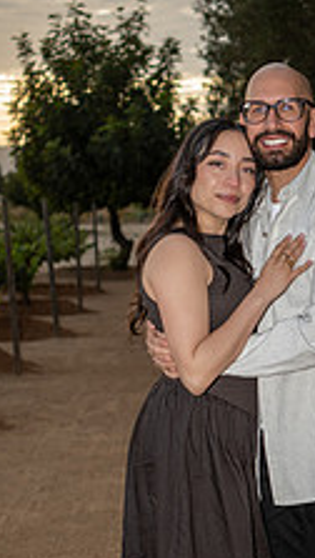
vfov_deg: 27.7
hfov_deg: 15.8
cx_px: 262
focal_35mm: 76
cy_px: 355
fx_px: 1125
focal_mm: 24
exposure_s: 1/1000
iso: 100
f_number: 1.8
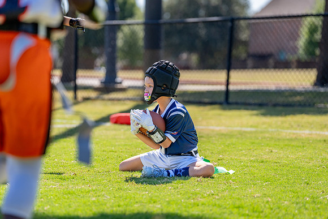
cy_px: 109
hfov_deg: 15.1
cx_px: 146
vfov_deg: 10.1
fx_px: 1236
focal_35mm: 136
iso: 160
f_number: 2.8
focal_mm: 122
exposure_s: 1/3200
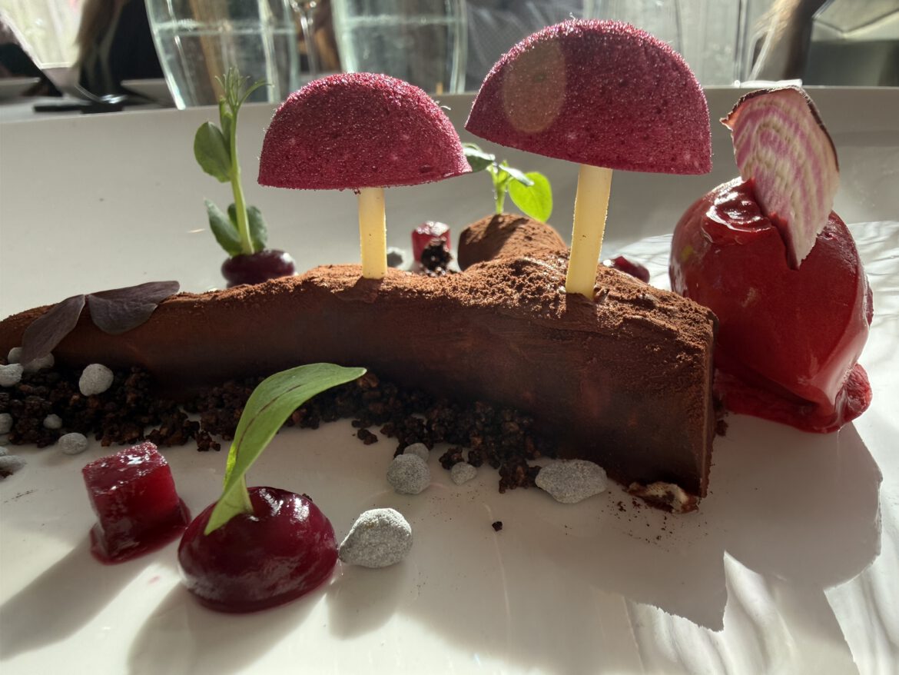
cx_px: 450
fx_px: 623
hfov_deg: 71.6
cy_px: 338
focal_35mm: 24
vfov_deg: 56.8
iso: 100
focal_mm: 2.22
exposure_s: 1/100
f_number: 2.2
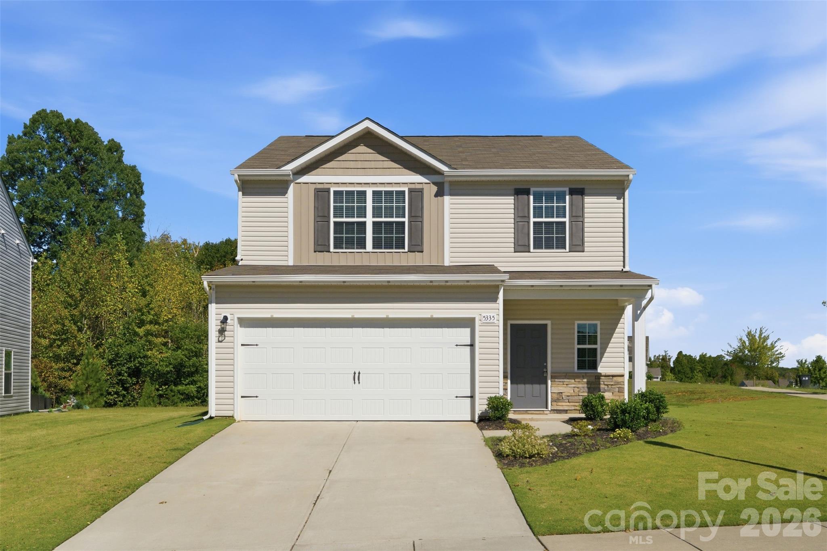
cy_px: 276
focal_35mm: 27
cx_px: 414
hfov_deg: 67.4
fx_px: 620
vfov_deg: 47.9
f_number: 8
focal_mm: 27
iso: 1600
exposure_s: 1/4000
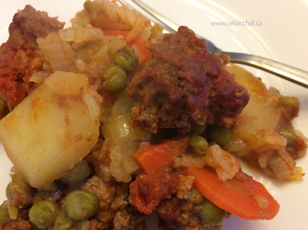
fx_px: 258
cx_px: 154
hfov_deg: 61.7
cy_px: 115
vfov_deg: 48.2
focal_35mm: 29
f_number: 2.2
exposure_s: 1/30
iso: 250
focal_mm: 4.15
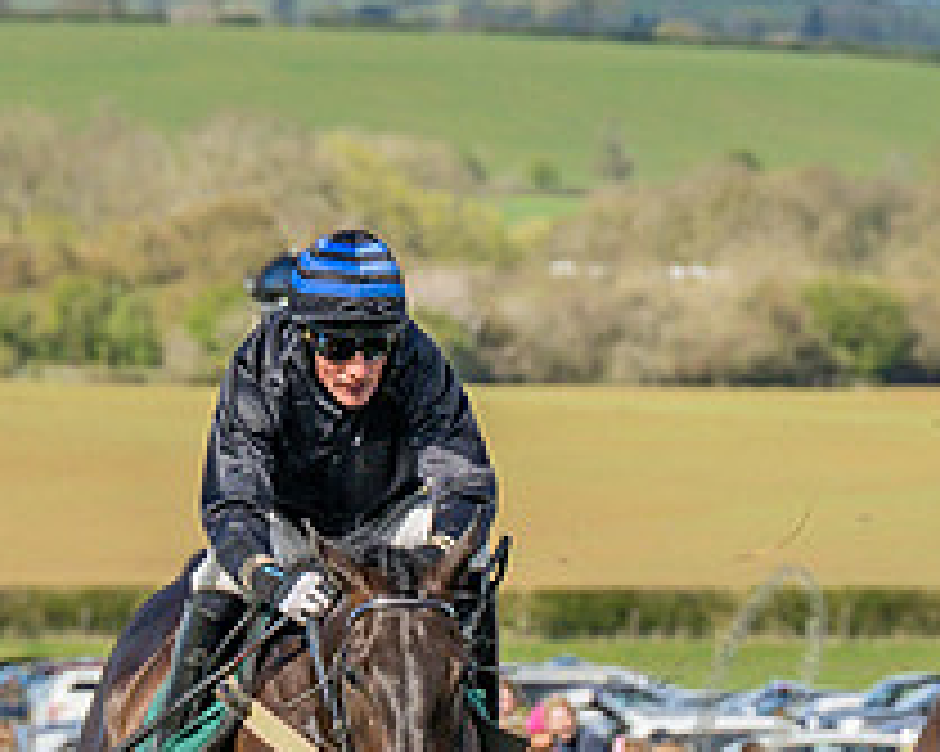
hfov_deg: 3.4
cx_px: 1358
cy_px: 880
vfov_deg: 2.7
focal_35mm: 568
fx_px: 15795
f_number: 4
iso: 200
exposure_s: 1/1600
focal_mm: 85
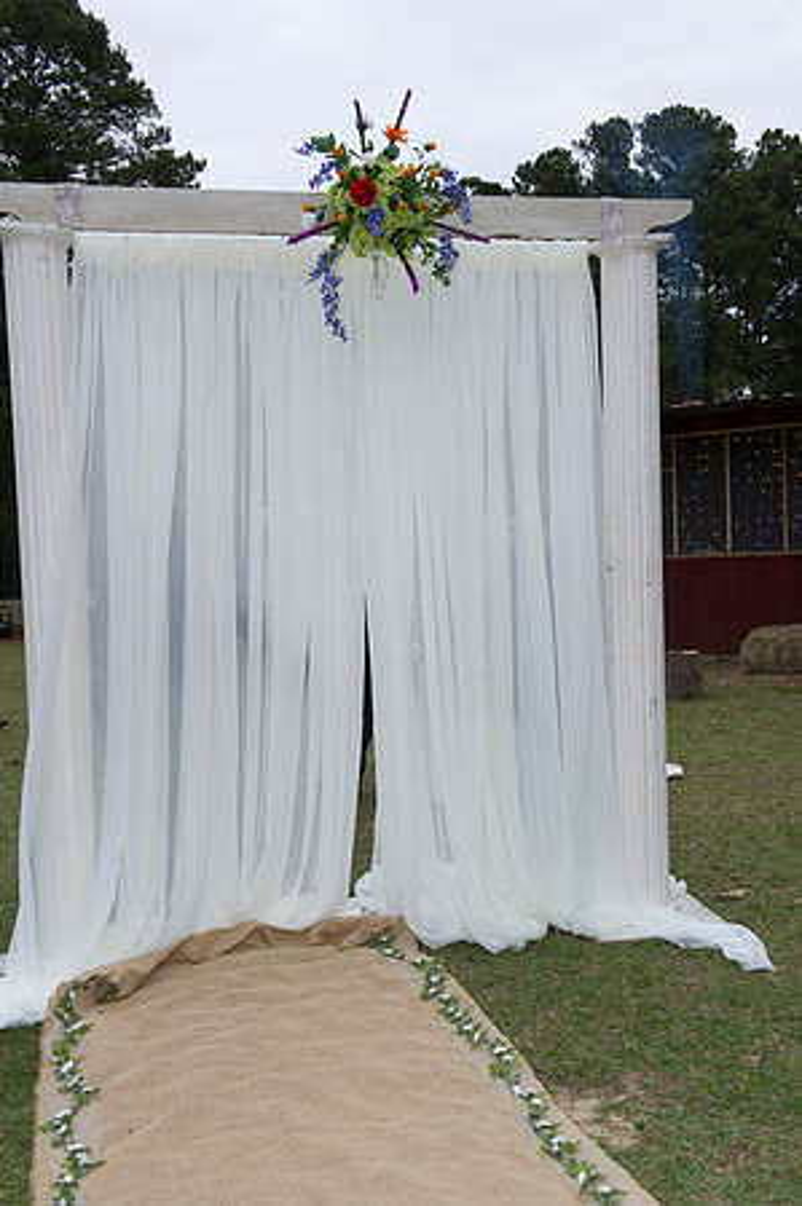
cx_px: 401
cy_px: 603
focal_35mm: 38
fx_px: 1273
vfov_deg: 50.7
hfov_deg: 35.0
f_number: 8
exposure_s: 1/160
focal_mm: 38
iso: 800
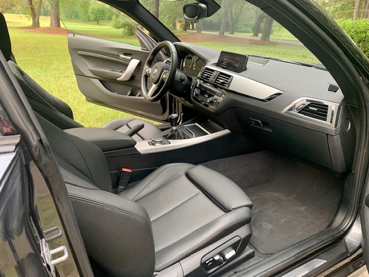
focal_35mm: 26
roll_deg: -4.4
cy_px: 138
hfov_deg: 67.3
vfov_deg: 53.1
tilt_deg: -22.4
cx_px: 184
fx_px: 277
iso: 200
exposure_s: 1/60
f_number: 1.8
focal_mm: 4.25
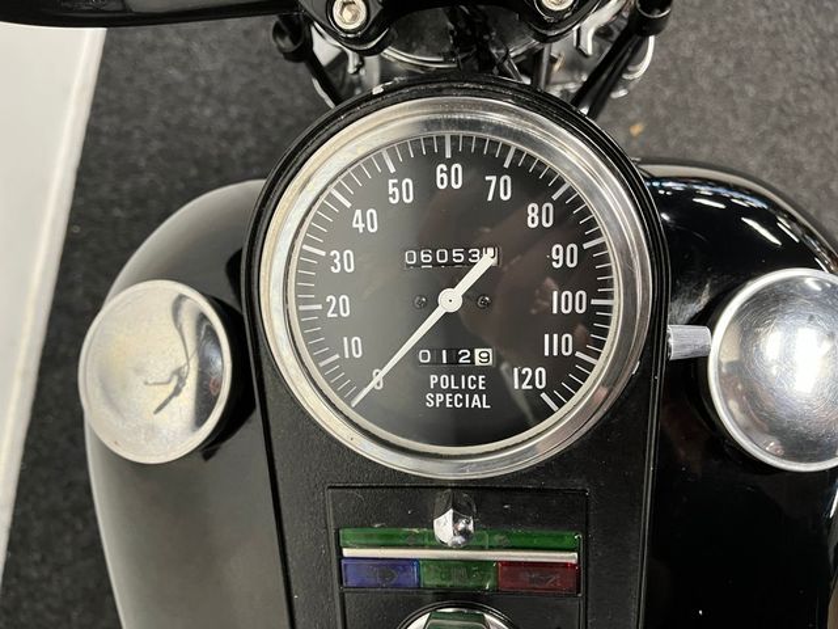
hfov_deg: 67.3
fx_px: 629
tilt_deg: -72.4
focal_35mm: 26
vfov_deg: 53.1
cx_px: 419
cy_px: 314
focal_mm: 5.1
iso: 400
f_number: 1.6
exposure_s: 1/50
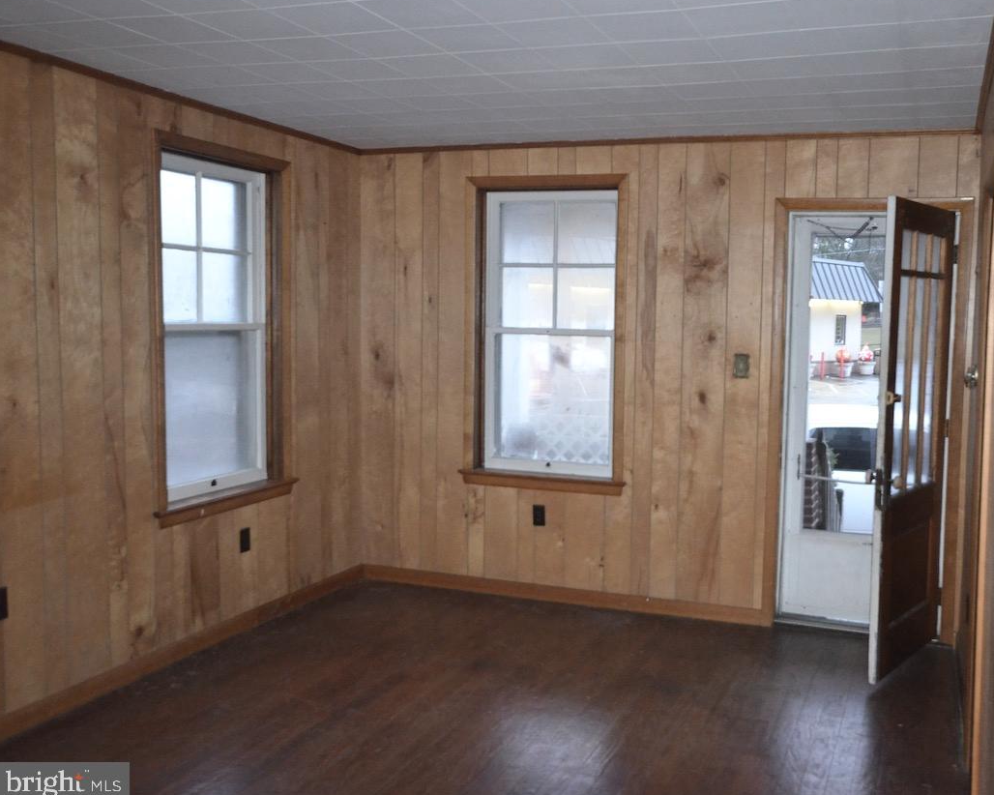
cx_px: 615
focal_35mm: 35
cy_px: 396
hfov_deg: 51.1
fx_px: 1029
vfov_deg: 42.2
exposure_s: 1/60
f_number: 3.5
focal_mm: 20
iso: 3200
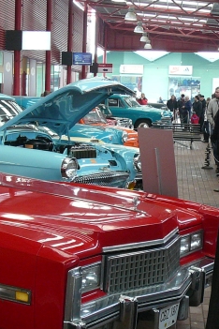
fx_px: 757
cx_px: 45
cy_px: 170
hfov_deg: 16.3
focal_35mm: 83
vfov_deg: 24.5
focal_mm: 6.7
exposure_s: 1/30
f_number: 3.2
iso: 200
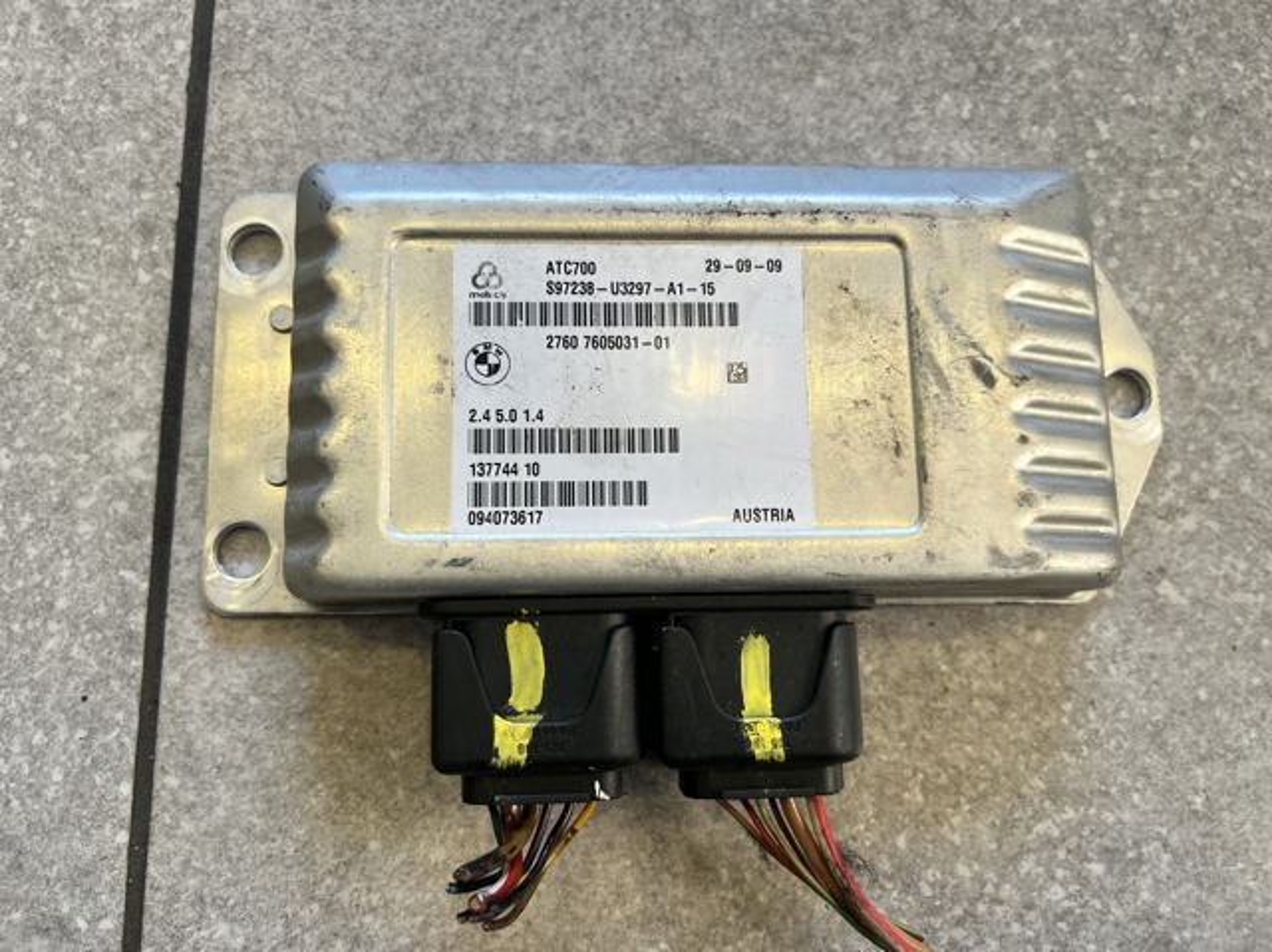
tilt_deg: -79.2
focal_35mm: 26
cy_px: 476
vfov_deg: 53.0
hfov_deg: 67.3
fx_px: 955
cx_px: 636
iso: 80
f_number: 1.5
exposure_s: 1/121
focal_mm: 5.7
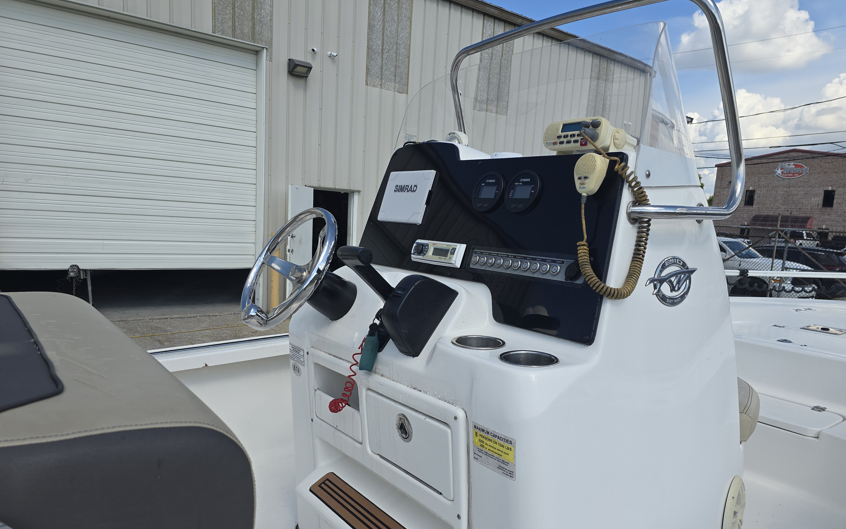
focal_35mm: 25
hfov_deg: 72.5
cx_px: 417
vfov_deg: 49.0
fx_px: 576
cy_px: 314
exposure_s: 1/900
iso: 12
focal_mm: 6.3
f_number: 1.7
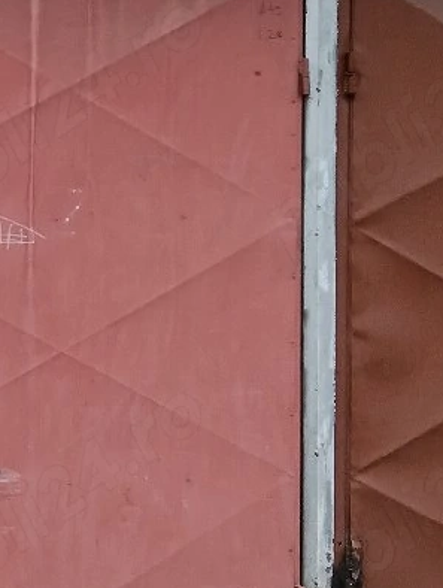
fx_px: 1548
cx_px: -246
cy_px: 179
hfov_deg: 15.0
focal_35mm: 91
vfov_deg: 21.4
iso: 80
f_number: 1.8
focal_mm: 3.98
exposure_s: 1/50.3
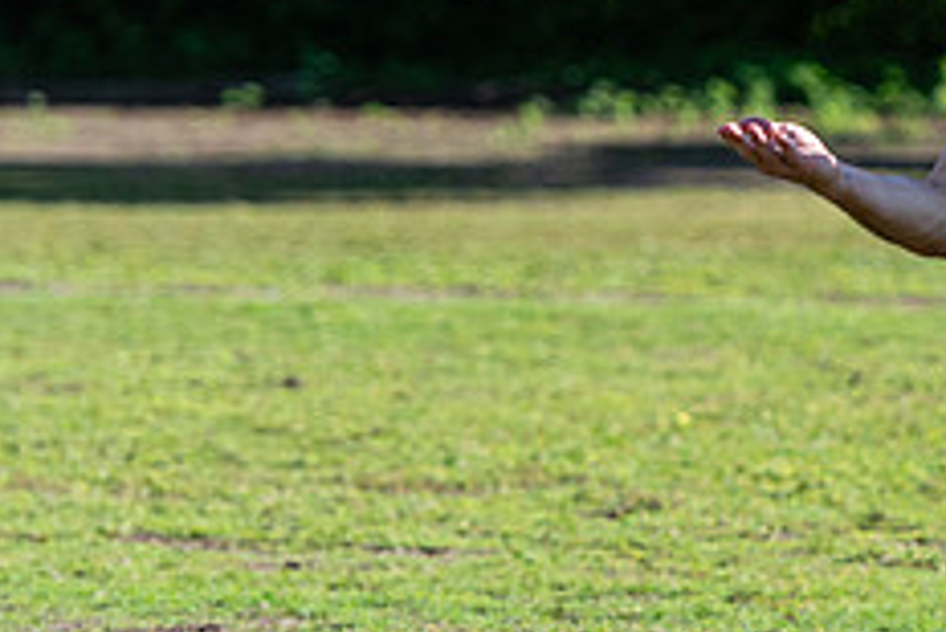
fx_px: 16512
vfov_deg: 2.2
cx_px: 1291
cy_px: 86
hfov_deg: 3.3
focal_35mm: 628
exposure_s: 1/2500
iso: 250
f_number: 3.2
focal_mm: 185
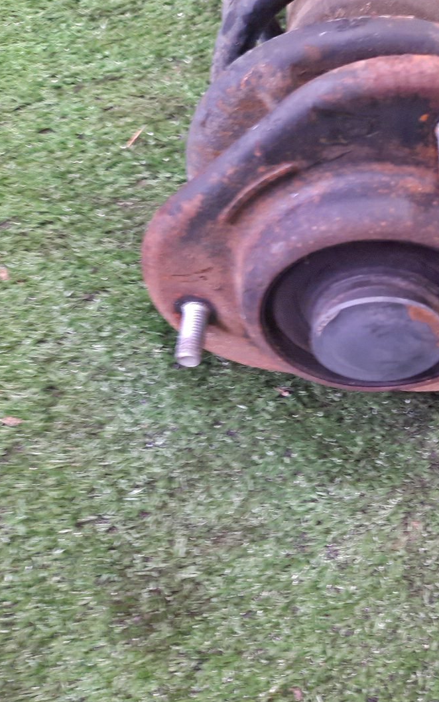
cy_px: 352
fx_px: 690
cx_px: 400
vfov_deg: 54.0
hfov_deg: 33.4
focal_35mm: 36
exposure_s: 1/25
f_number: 2
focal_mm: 4.6
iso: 315
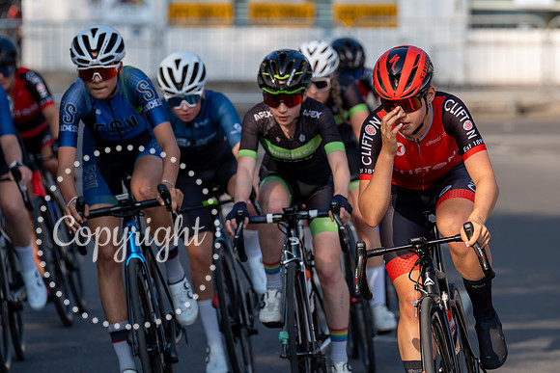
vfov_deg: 4.8
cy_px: 96
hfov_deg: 7.3
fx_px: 4414
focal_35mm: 284
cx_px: 416
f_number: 4
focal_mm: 191
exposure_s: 1/1000
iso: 160
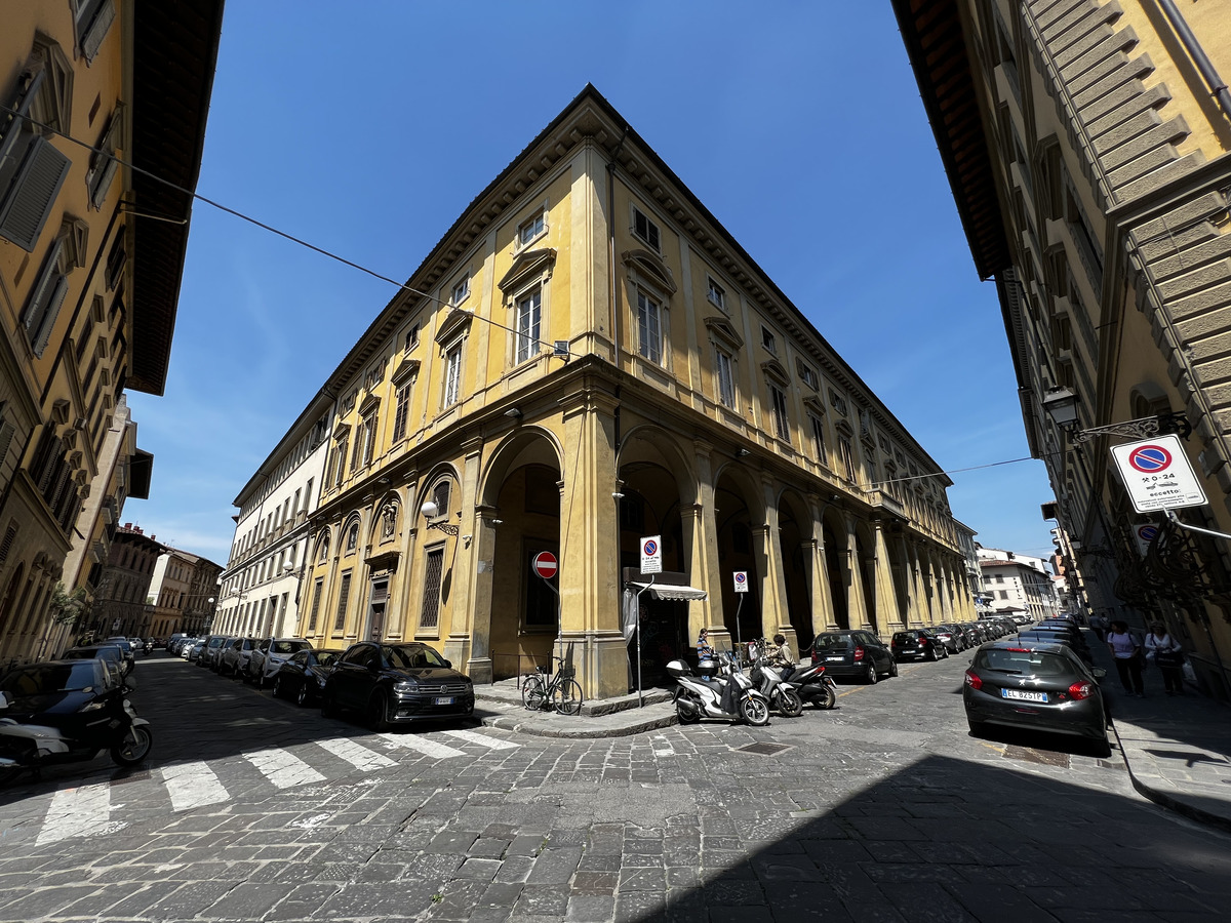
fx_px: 462
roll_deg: +1.8
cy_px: 462
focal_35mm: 13
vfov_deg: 89.9
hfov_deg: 106.2
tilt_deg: +18.9
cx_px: 616
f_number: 1.8
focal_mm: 1.57
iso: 32
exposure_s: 1/1115
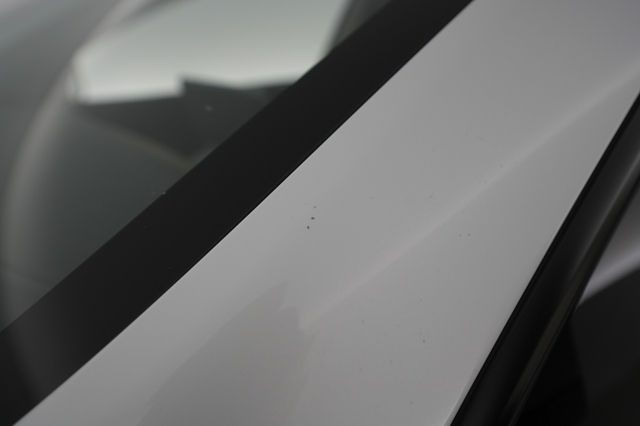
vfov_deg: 46.4
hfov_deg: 65.5
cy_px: 213
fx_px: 497
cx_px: 320
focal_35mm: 28
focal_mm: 28
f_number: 4.5
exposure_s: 1/100
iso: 640
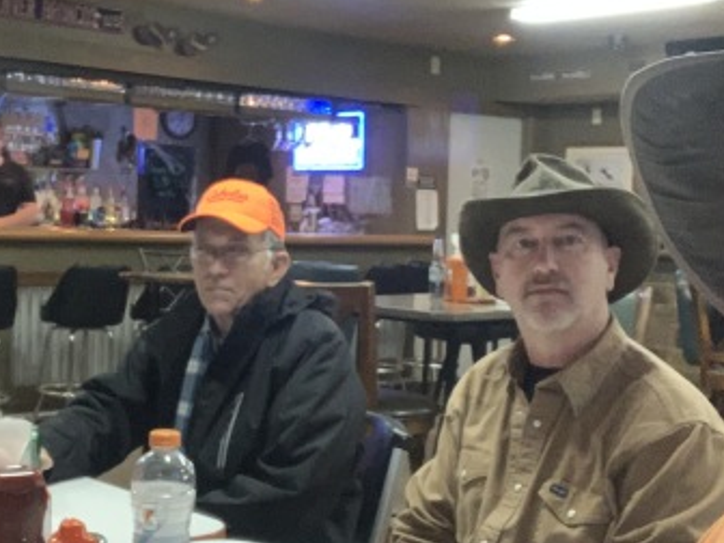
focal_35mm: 61
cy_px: 235
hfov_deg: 31.6
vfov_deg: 24.0
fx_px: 1276
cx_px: 297
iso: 400
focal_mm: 2.87
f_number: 2.2
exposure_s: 1/50
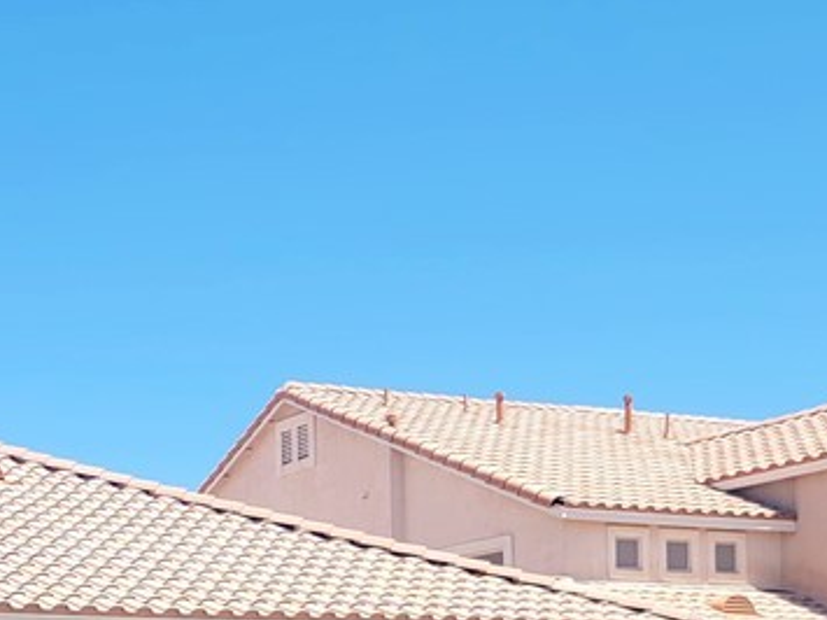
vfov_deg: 18.2
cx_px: -56
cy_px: 816
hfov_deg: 24.5
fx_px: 1791
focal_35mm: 75
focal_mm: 5.4
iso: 40
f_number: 1.8
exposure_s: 1/3333
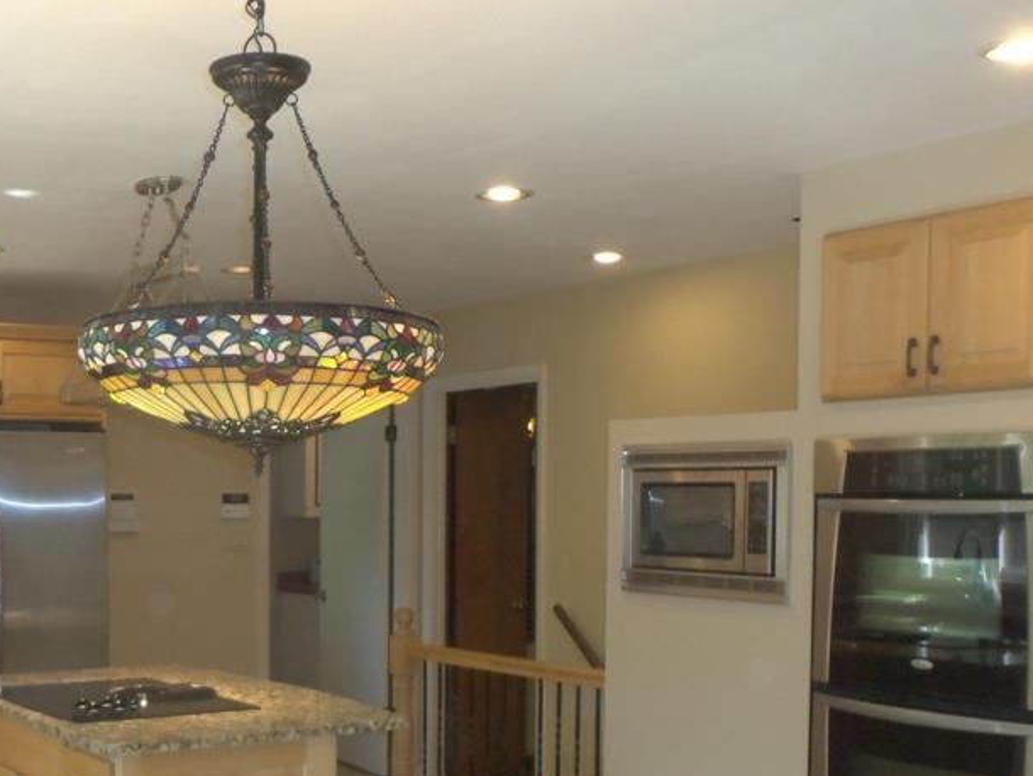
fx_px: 1403
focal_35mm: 47
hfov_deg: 38.9
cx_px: 207
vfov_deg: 30.4
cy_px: 581
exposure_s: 1/60
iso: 320
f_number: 3.3
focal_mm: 5.1
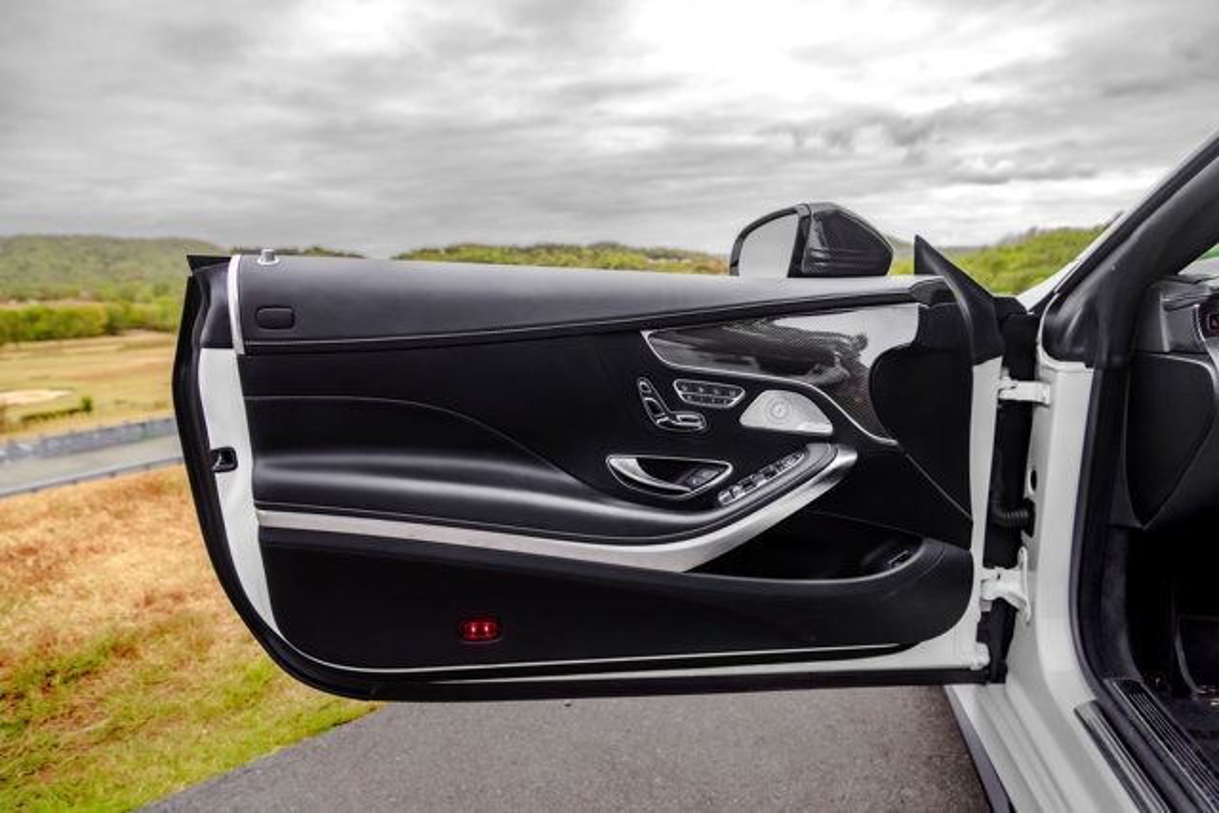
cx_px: 610
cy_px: 406
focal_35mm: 24
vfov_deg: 53.2
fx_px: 813
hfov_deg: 73.7
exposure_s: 1/400
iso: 640
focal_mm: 24
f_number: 4.5
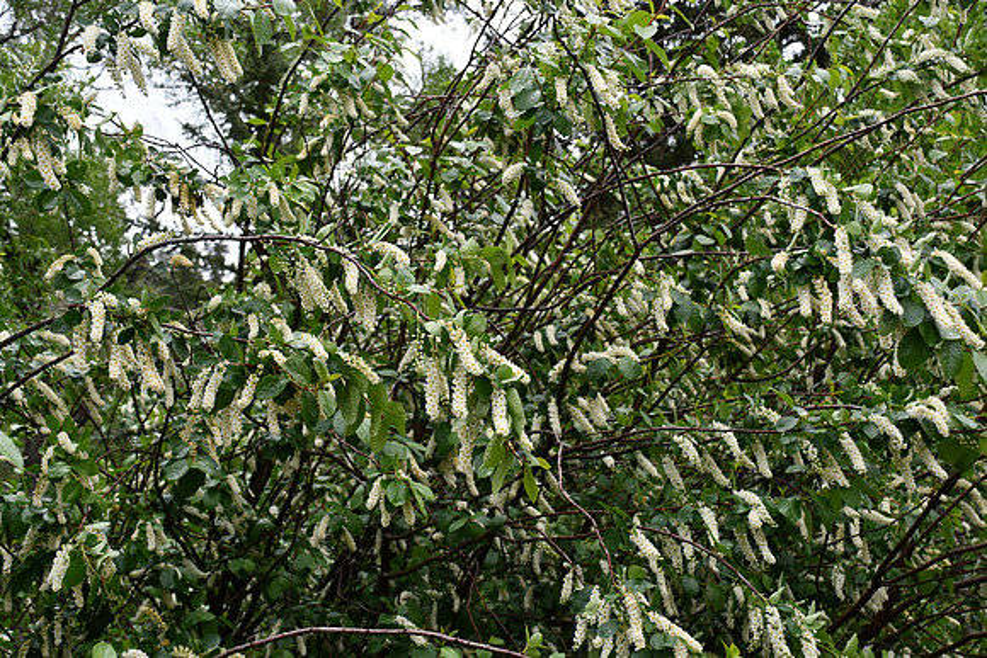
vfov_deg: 28.1
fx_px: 1316
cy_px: 329
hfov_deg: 41.1
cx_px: 494
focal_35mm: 48
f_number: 5.6
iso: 400
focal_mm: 32
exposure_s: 1/250
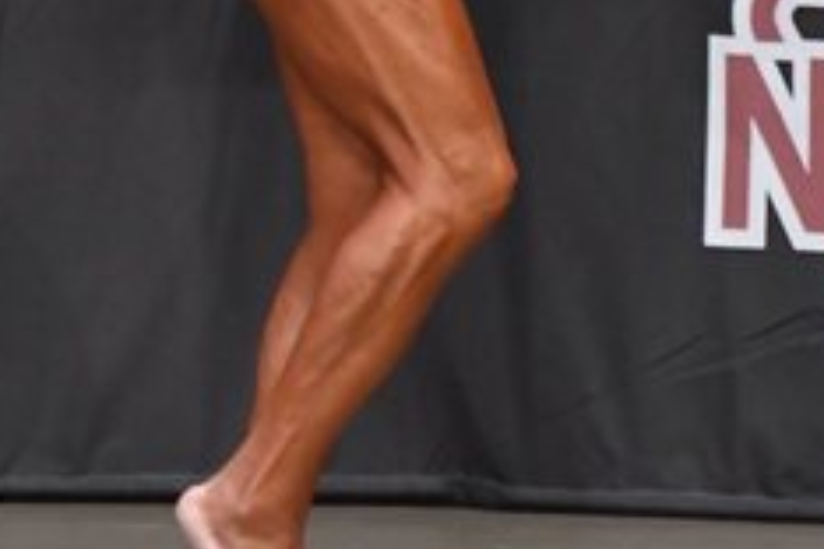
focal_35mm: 746
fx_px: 17074
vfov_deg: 1.8
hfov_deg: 2.8
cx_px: 889
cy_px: -113
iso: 5000
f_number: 5.6
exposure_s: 1/400
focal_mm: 150
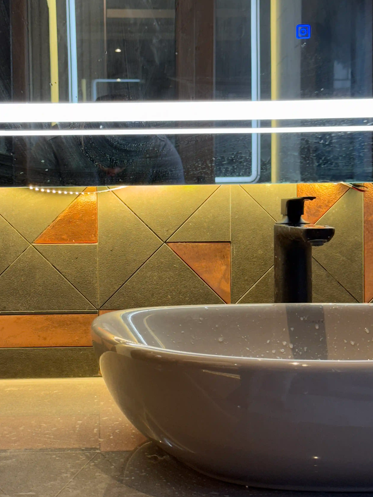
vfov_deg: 33.2
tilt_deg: -2.0
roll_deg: +0.0
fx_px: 833
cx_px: 153
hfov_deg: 25.2
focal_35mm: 58
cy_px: 220
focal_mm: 6.76
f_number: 1.78
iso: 50
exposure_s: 1/100
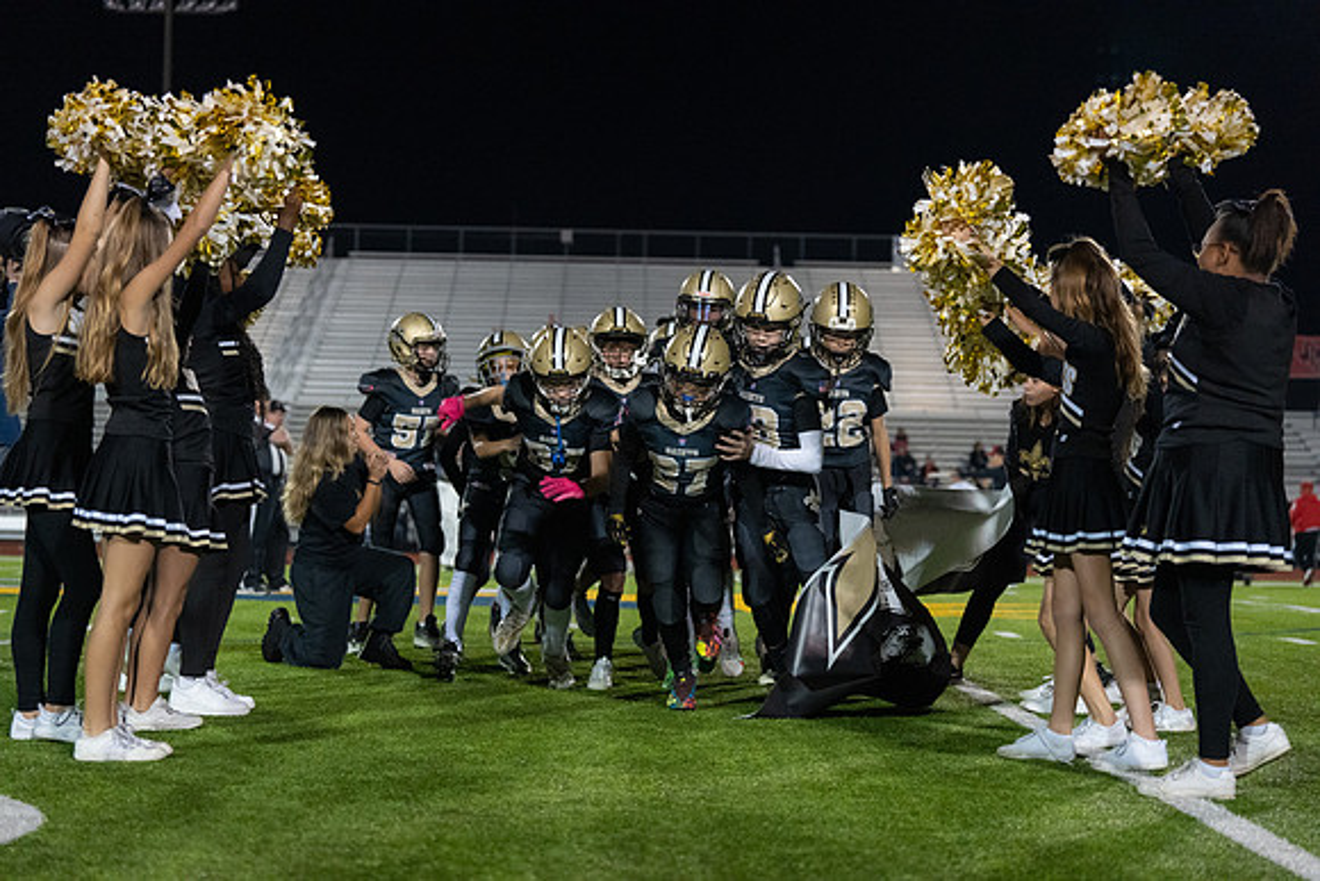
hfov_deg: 28.8
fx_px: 2567
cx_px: 660
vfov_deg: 19.5
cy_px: 440
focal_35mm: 70
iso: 6400
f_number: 2.8
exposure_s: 1/1250
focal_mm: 70
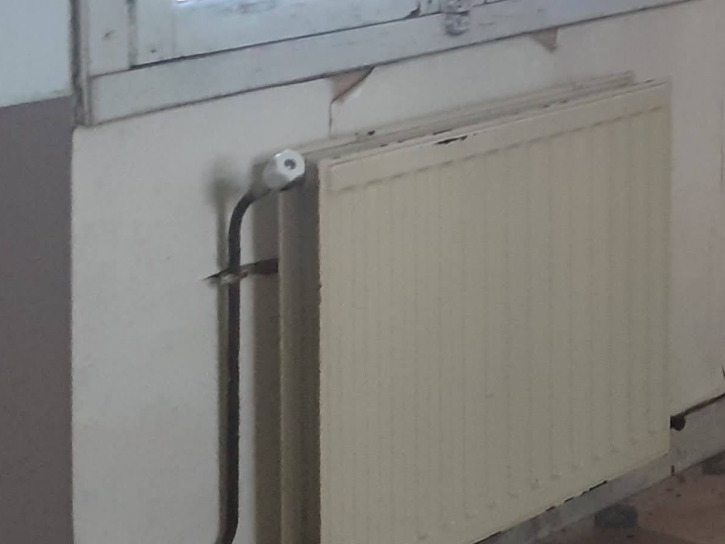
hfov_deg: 18.3
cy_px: -252
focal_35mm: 92
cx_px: 1161
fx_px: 1927
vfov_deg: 15.0
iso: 100
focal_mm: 3.6
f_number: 1.9
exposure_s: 1/50
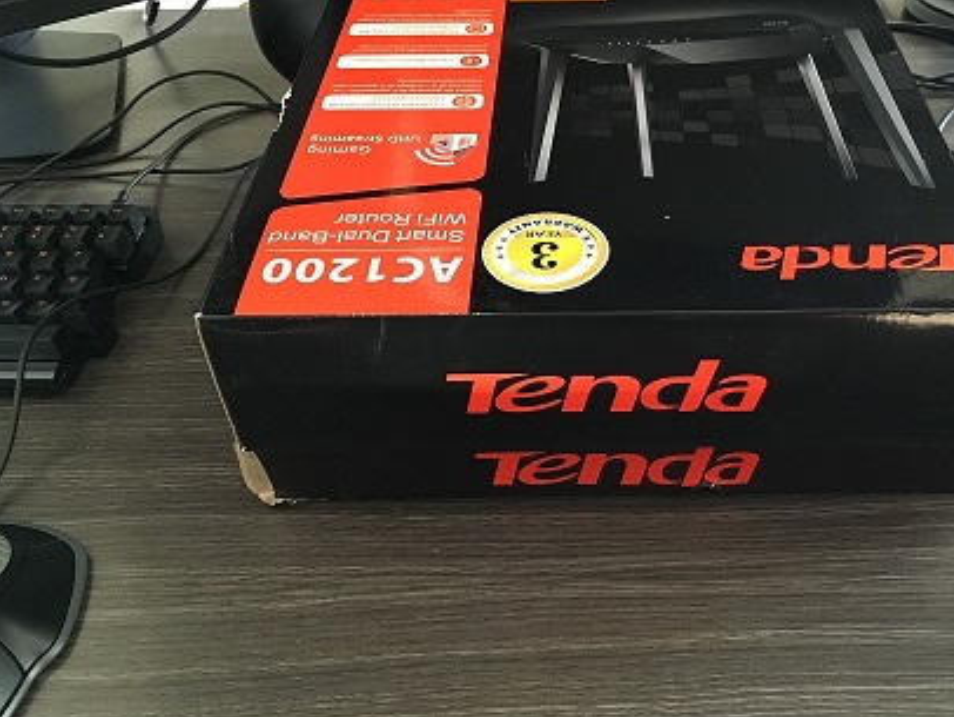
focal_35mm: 36
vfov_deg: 39.7
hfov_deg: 51.0
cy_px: 329
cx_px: 569
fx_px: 993
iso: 250
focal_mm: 4.15
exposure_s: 1/15
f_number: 2.2
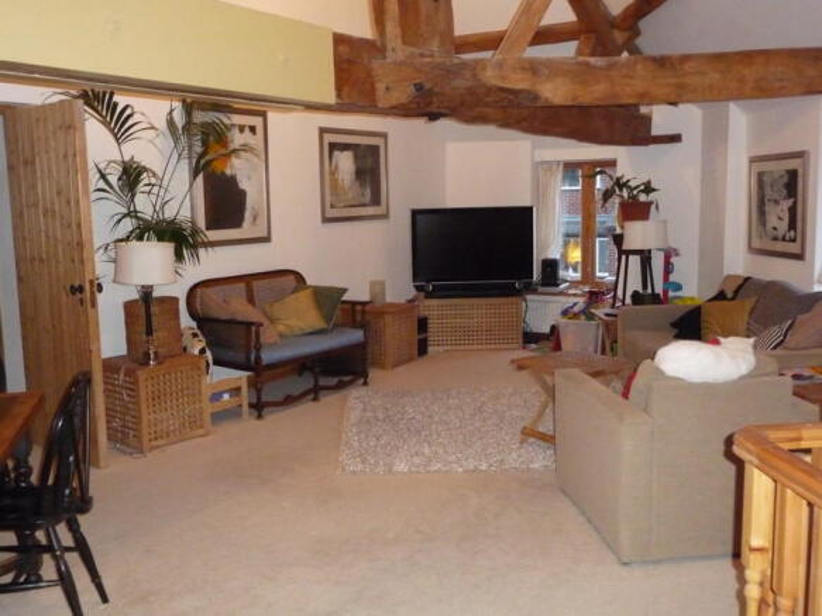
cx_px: 411
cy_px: 308
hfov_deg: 54.0
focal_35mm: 34
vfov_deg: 41.8
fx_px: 807
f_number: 3.6
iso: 800
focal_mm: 5.6
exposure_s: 1/30
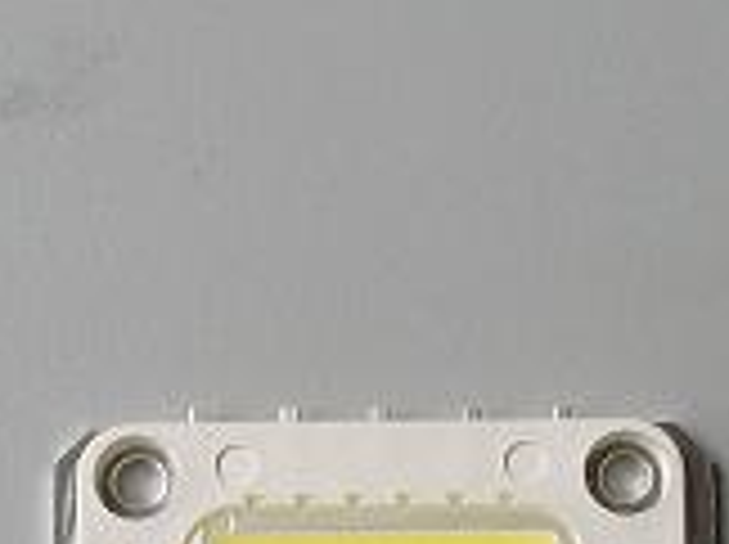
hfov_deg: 20.7
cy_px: 751
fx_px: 1998
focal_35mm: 95
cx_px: 410
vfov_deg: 14.7
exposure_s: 1/60
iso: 100
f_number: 2.9
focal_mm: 5.8
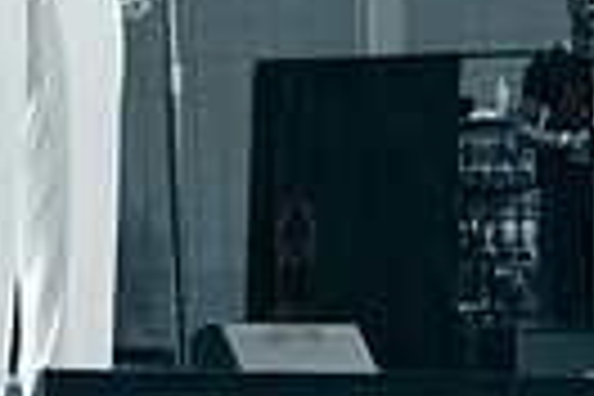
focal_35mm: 154
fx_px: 2541
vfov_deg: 8.9
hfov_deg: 12.7
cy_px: 47
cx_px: -288
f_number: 2
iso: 3200
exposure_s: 1/800
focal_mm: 35
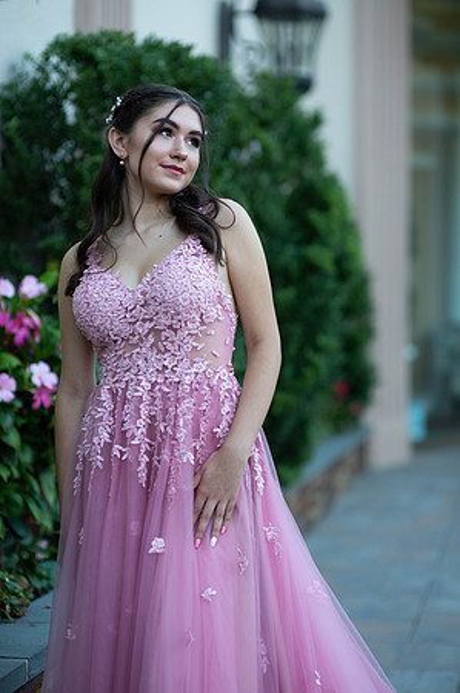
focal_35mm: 85
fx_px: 1633
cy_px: 346
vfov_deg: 23.9
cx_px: 230
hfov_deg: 16.0
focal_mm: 85
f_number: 2
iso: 250
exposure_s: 1/640
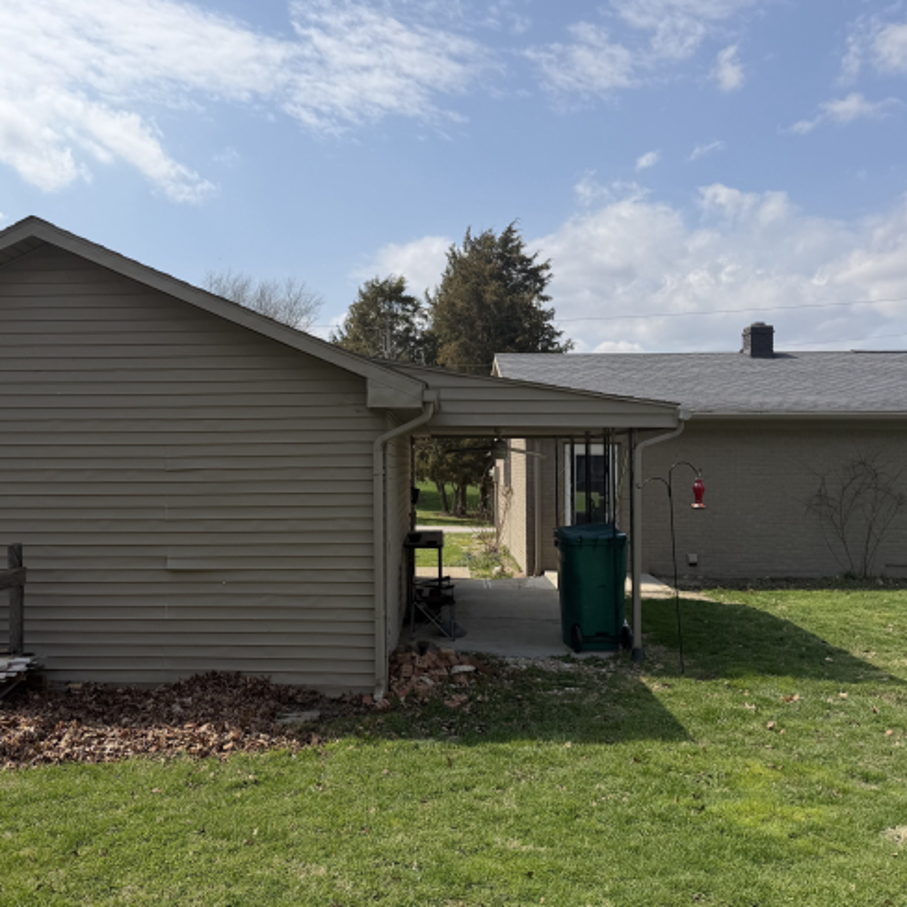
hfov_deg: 55.3
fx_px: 860
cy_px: 448
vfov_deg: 55.6
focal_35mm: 29
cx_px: 376
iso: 80
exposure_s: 1/6173
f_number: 1.78
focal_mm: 6.76
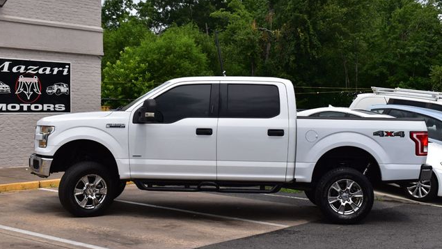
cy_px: 112
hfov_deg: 36.6
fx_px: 668
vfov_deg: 21.1
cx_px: 221
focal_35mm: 57
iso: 320
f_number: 11
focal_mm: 36
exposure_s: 1/500
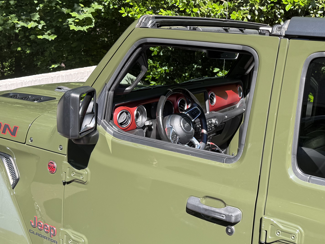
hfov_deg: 38.4
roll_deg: -3.6
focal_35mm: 48
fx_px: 451
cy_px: 85
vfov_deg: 30.1
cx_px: 253
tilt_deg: -9.1
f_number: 1.78
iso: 80
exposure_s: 1/722
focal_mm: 6.76
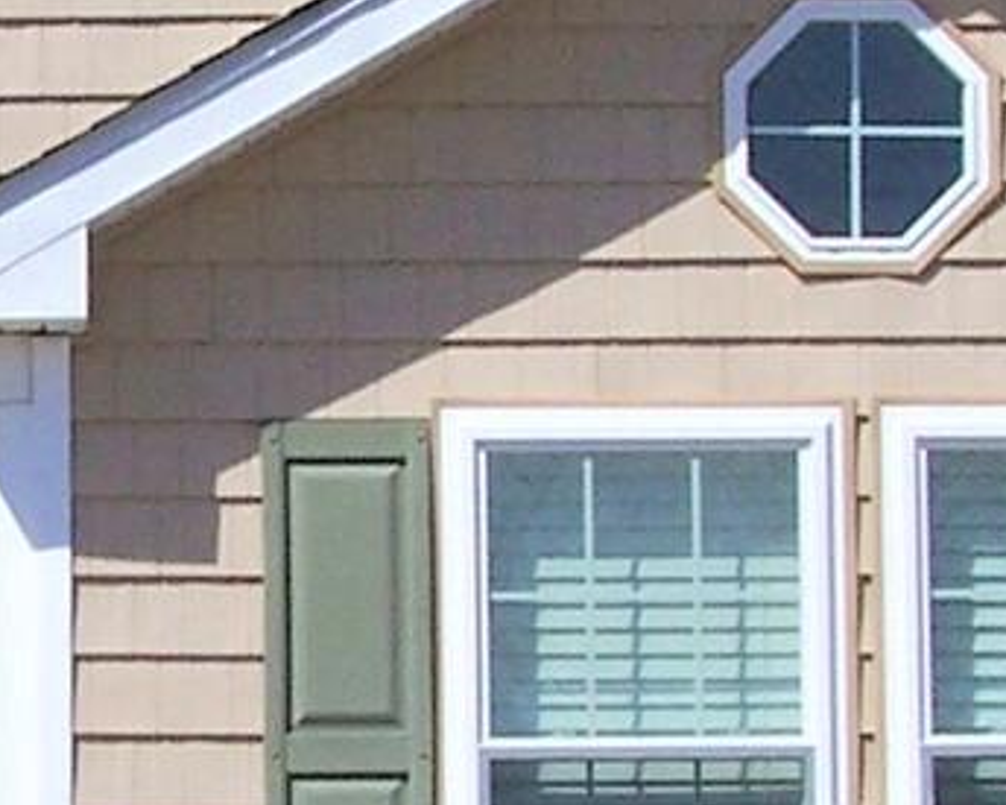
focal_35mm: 221
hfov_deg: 8.7
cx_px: -104
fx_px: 6578
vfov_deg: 7.0
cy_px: 556
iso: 80
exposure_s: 1/750
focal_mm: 6.3
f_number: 5.6
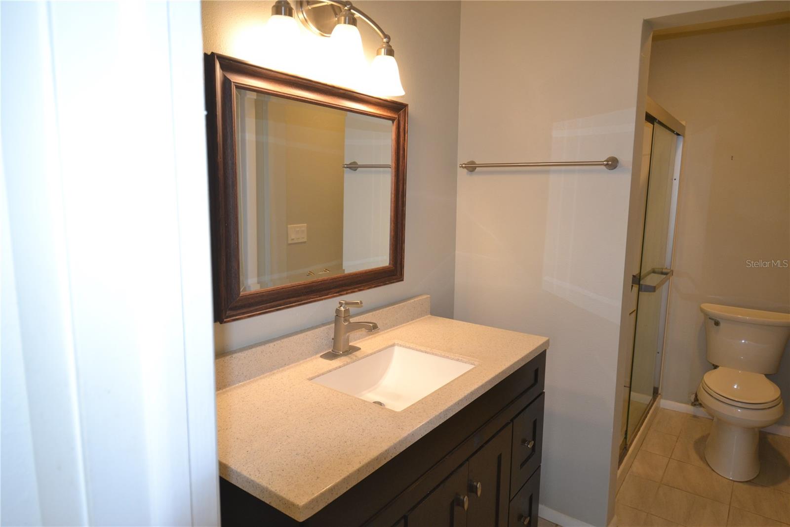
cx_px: 395
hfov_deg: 81.2
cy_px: 264
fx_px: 461
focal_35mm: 21
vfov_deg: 59.5
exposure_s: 1/60
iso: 450
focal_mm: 14
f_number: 4
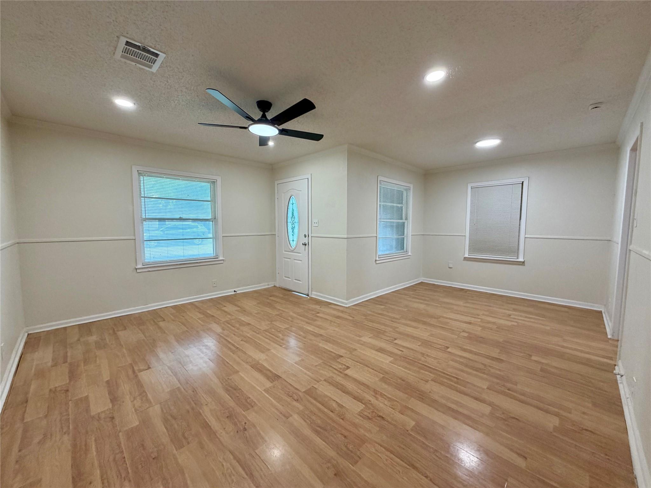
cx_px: 326
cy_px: 244
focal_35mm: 14
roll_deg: +0.5
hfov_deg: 102.1
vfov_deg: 85.7
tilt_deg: -4.7
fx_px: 263
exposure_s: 1/120
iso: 250
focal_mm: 2.22
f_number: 2.2
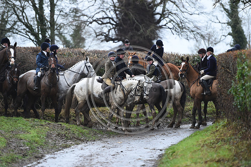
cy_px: 84
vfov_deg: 6.9
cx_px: 126
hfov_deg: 10.3
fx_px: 1394
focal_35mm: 200
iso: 1600
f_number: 3.2
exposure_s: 1/1250
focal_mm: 200
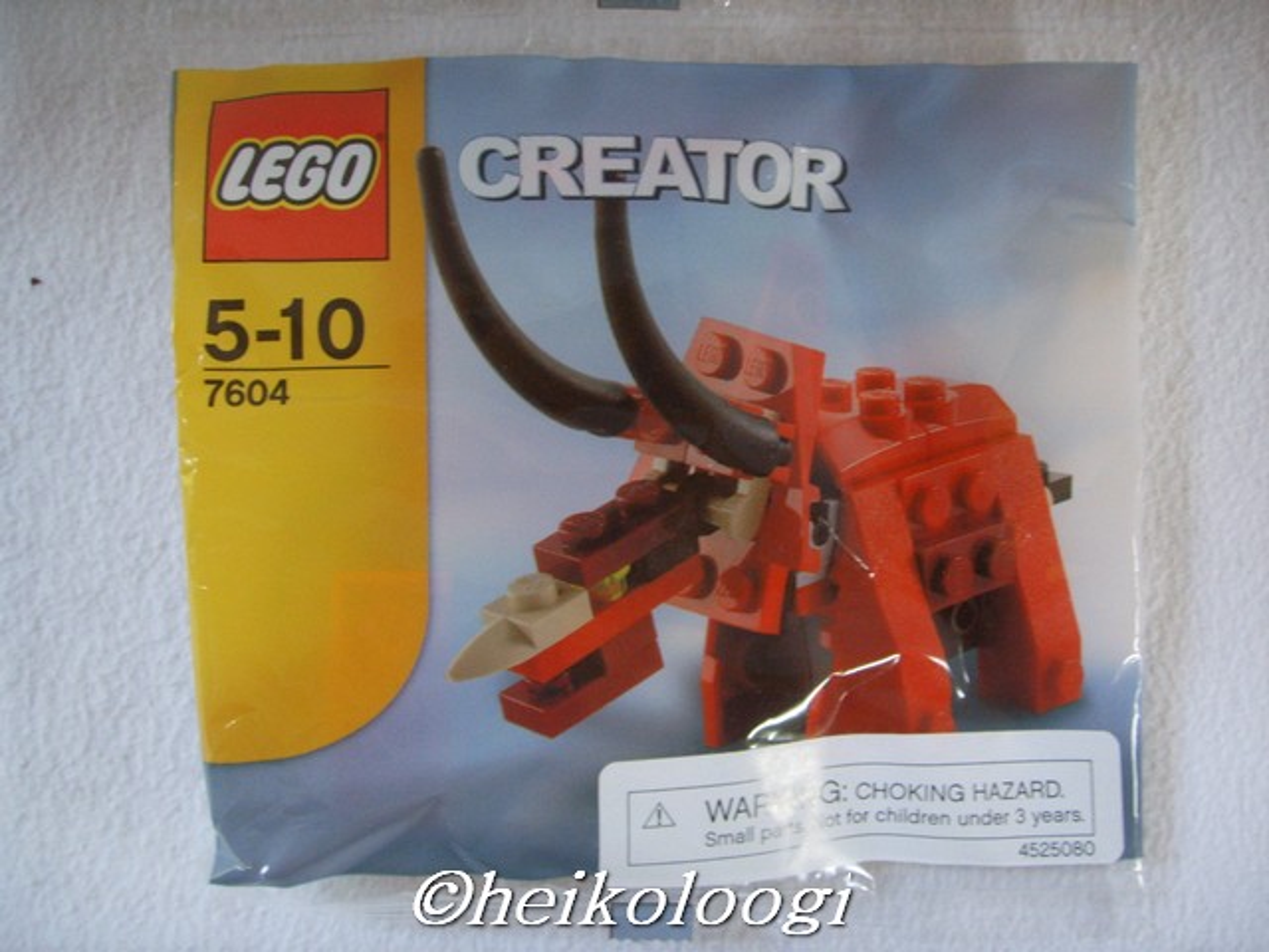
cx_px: 634
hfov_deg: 47.9
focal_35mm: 39
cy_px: 476
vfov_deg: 36.8
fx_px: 1430
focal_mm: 6.6
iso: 152
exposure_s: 1/20
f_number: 3.5
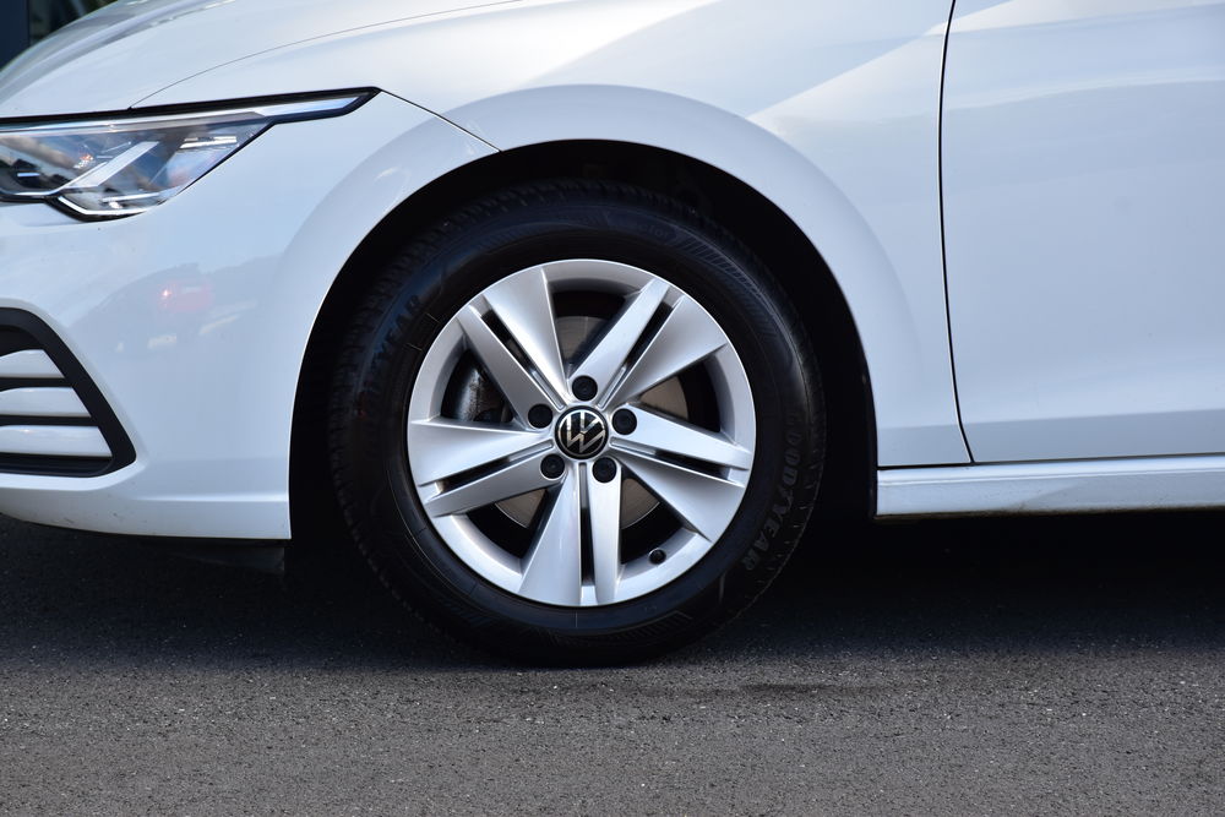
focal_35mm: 150
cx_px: 612
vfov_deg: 9.2
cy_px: 408
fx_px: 5105
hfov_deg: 13.7
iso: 400
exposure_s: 1/160
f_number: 9
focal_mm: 100
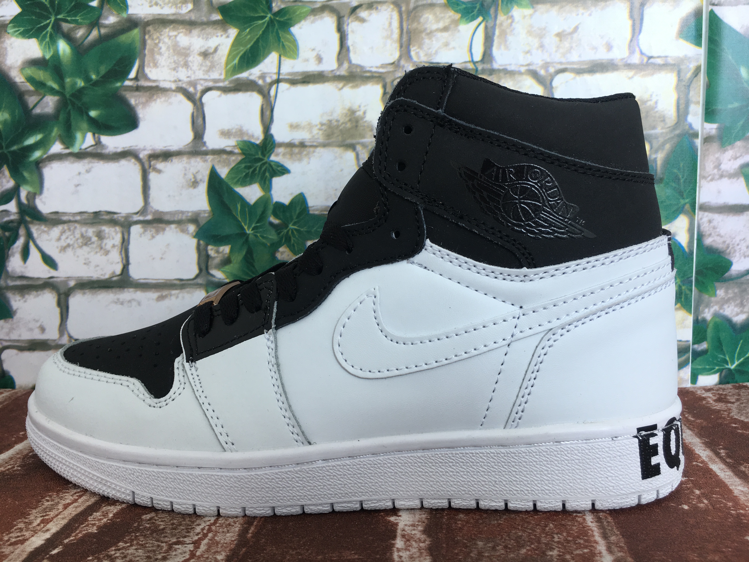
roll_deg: +2.0
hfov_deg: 61.7
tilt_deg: -6.6
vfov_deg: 48.2
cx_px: 374
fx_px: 627
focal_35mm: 29
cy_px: 281
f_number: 2.2
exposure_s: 1/50
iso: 32
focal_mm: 4.15
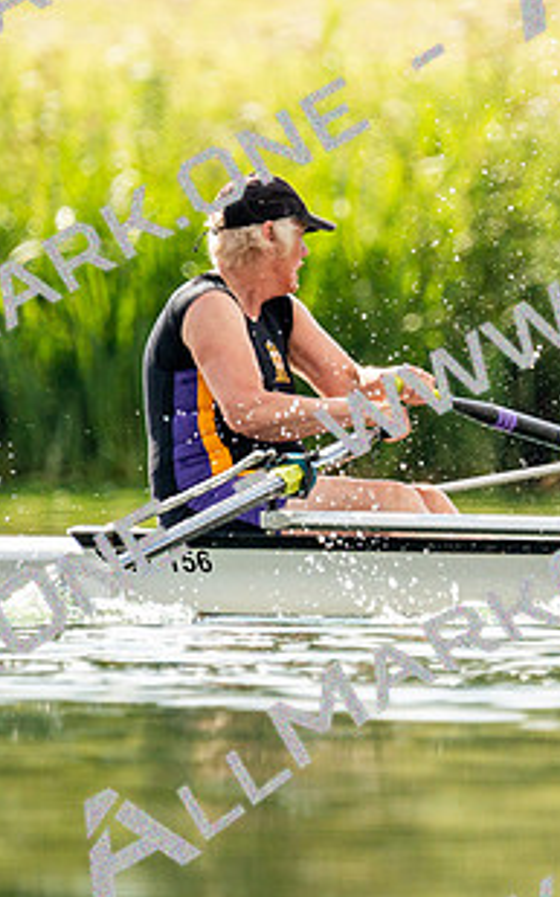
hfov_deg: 0.8
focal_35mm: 1722
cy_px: 466
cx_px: 673
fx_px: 42069
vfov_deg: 1.2
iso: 640
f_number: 6.3
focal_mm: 600
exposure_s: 1/2000
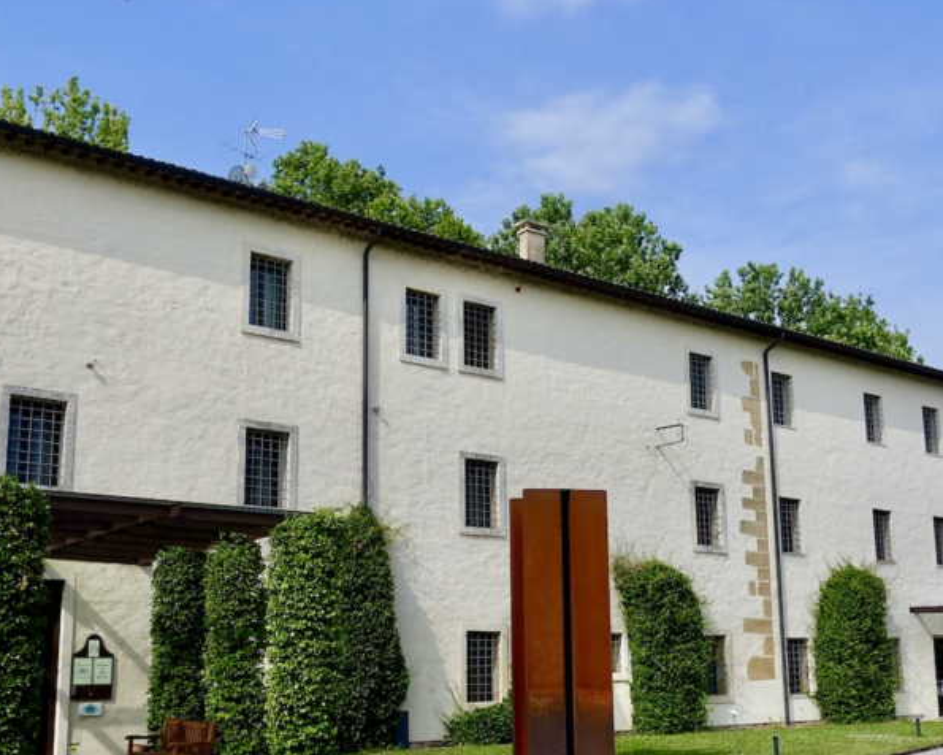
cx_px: 469
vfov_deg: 38.0
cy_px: 475
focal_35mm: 39
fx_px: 1088
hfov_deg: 46.8
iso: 125
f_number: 5.6
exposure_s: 1/640
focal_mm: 8.8
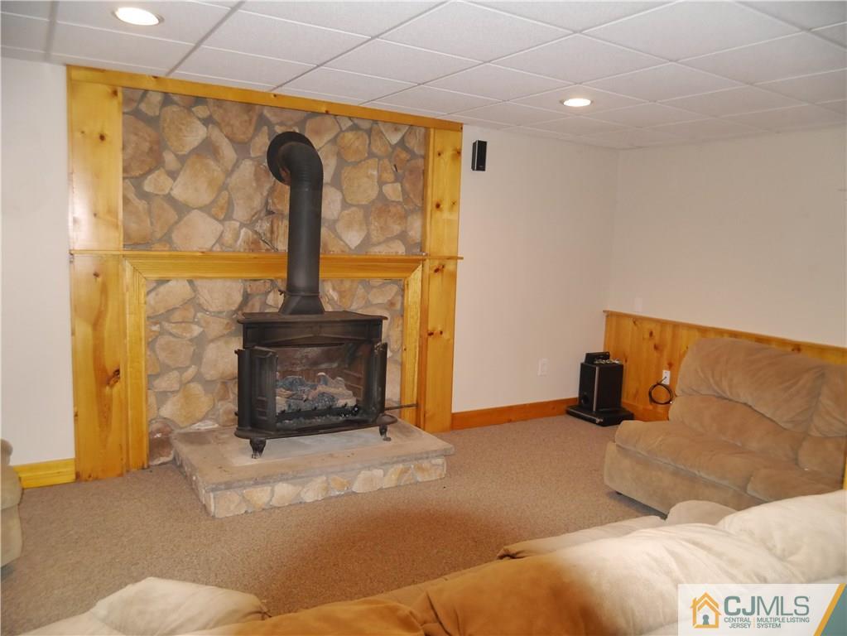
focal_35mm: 36
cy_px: 318
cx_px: 424
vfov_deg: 39.7
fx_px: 881
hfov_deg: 51.3
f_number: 4
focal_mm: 18
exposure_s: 1/60
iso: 1250
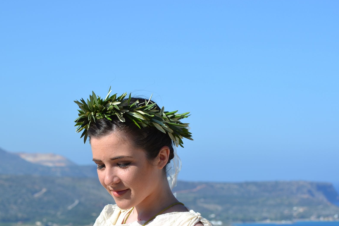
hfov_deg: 16.9
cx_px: 126
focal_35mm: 121
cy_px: 152
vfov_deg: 11.3
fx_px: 1137
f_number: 8
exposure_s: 1/320
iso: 100
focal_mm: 55
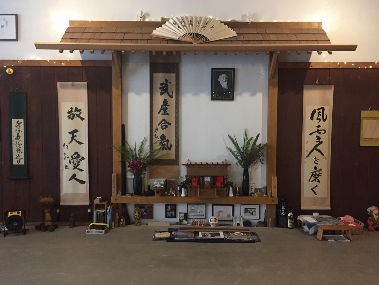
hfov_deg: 61.7
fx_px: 318
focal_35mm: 29
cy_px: 142
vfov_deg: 48.2
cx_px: 190
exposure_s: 1/24
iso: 250
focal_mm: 4.15
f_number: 2.2
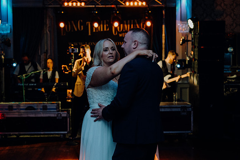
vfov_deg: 21.9
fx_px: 413
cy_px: 80
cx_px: 120
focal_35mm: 62
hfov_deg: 32.4
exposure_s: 1/160
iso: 2500
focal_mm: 62
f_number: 3.5
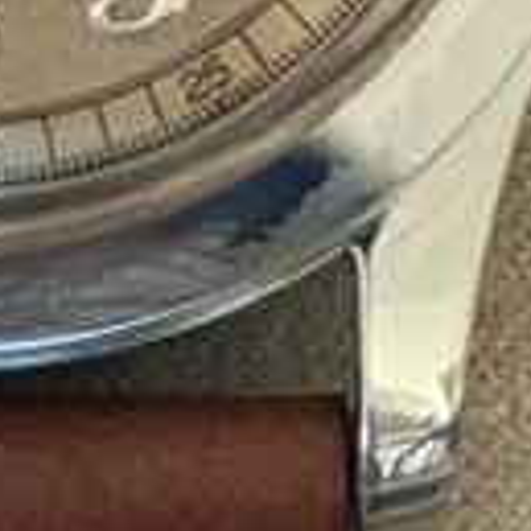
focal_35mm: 175
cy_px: -741
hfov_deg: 9.9
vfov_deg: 9.0
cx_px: -29
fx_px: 3037
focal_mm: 4.25
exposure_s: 1/60
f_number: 1.8
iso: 400
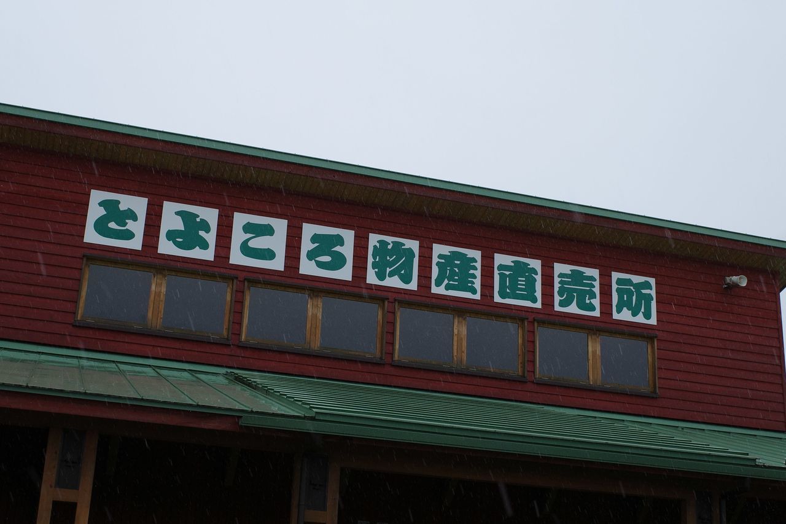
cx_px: 393
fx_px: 1091
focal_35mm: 50
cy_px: 262
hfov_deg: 39.6
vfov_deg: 27.0
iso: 200
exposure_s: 1/400
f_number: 5
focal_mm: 18.3
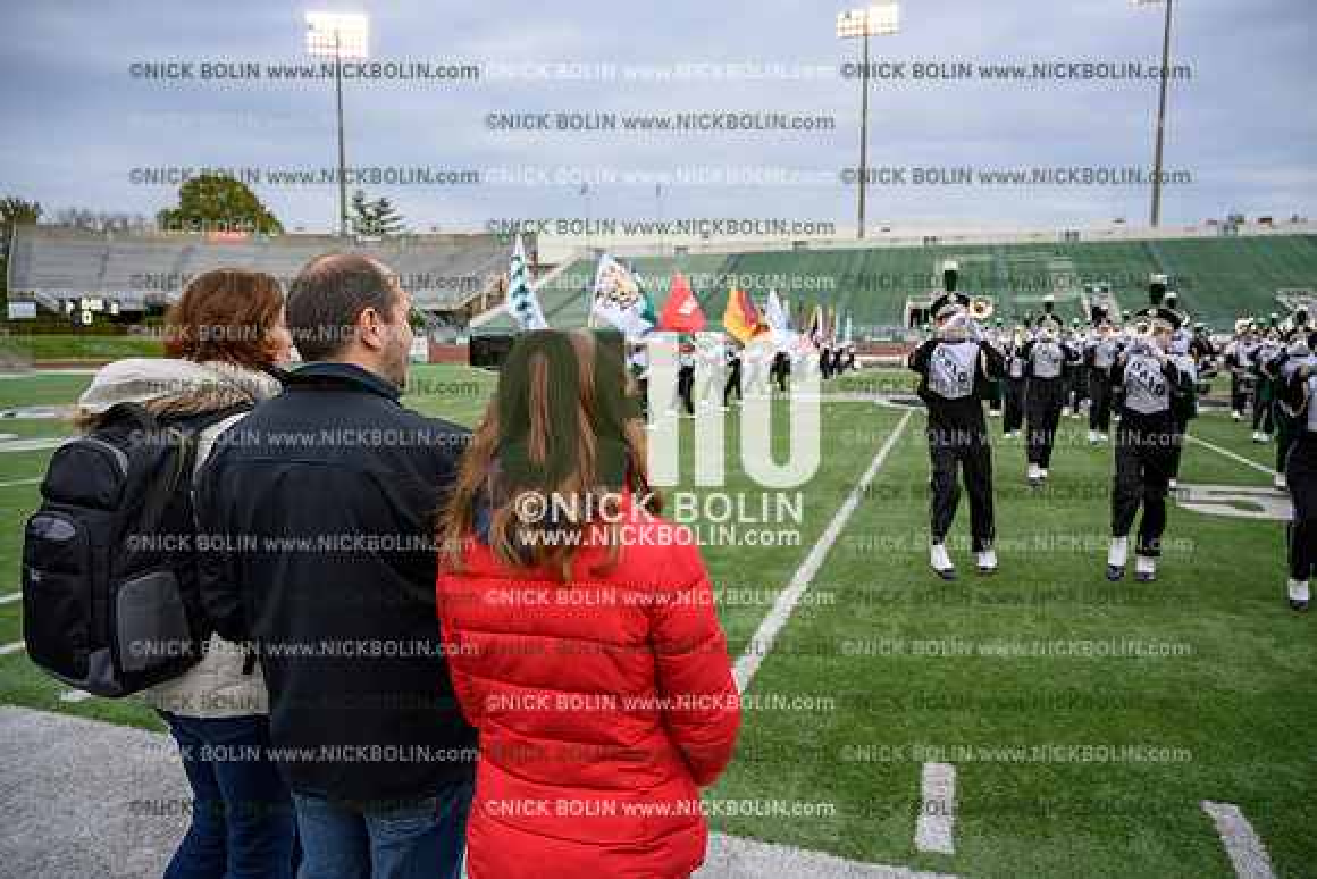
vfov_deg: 53.2
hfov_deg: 73.7
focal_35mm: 24
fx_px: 878
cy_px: 440
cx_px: 658
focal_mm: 24
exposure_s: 1/500
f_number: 4
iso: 125
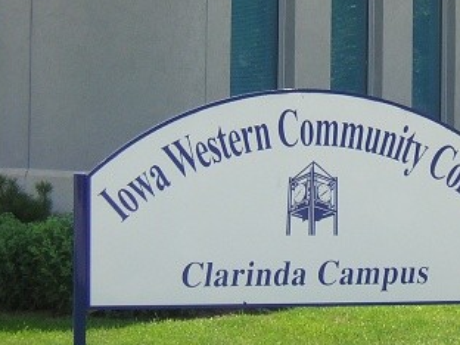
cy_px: 71
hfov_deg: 16.4
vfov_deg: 12.4
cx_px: 363
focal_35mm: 119
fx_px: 1581
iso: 100
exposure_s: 1/399
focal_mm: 7.6
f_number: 3.3
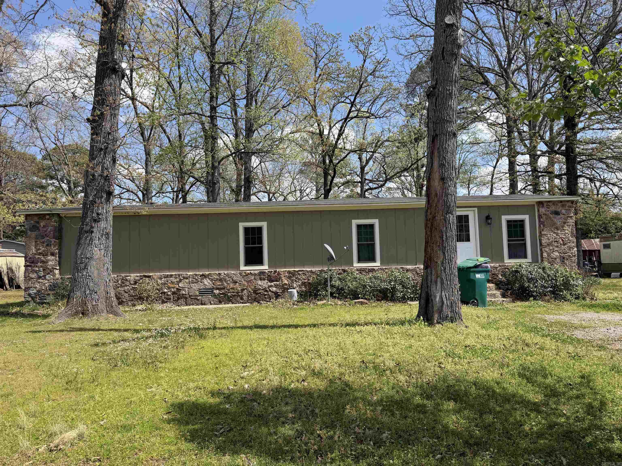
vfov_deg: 56.8
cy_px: 233
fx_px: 431
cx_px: 311
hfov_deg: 71.6
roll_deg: +1.9
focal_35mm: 24
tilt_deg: +3.9
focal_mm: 6.76
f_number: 1.78
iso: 80
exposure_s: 1/3145
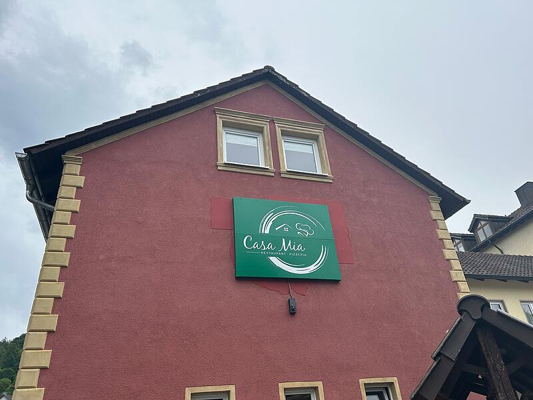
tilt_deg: +31.1
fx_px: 400
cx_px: 266
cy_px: 200
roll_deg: +4.8
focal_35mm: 26
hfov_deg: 67.3
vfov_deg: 53.1
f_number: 1.5
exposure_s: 1/2299
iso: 50
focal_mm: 5.7
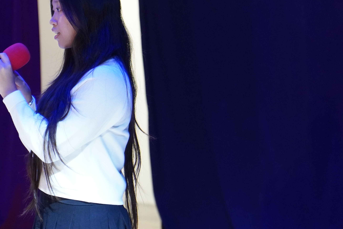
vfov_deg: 6.3
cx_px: -9
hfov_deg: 9.3
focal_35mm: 219
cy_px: 92
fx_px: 2086
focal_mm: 70
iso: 1600
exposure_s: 1/160
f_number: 2.8
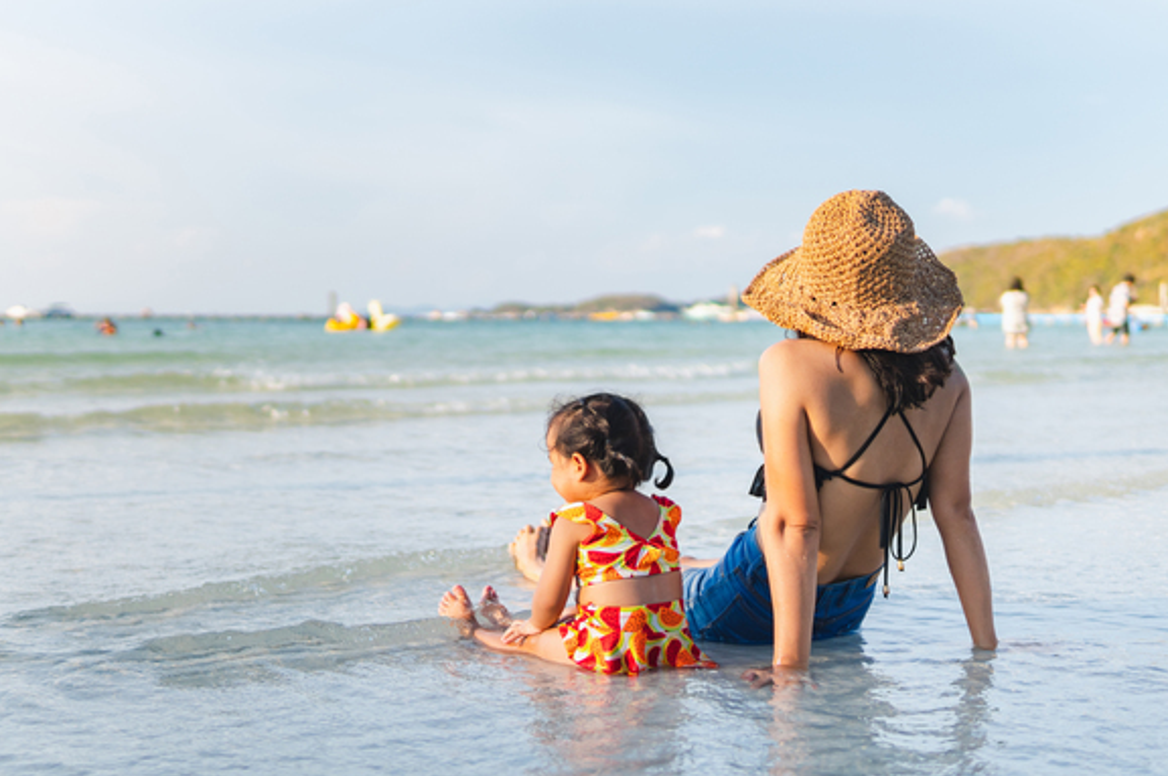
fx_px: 1621
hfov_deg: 39.6
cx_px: 566
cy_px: 365
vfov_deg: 26.9
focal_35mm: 50
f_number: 1.4
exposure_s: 1/2500
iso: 100
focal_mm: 30
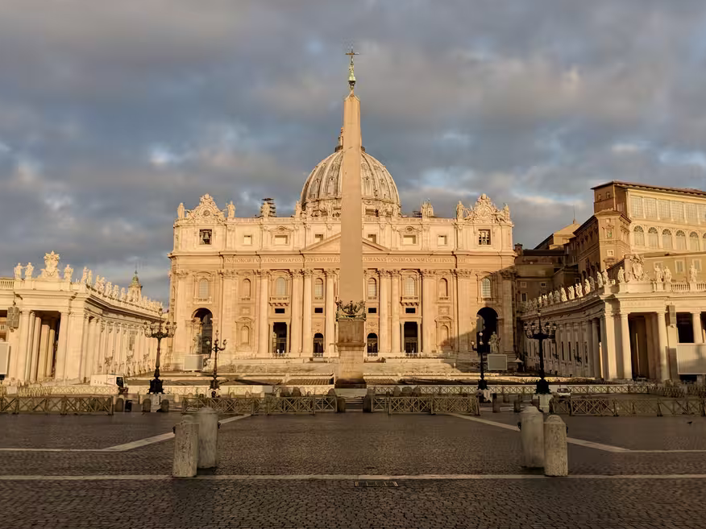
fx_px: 755
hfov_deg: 50.1
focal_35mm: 37
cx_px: 347
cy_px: 245
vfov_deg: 38.6
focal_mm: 4.44
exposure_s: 1/1672
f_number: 1.8
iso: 52
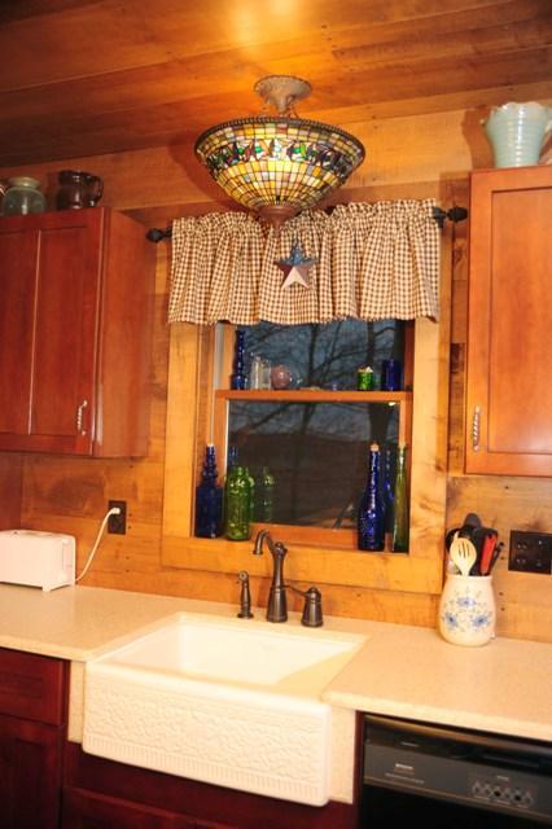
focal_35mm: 32
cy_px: 414
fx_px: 737
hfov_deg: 41.1
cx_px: 276
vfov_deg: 58.7
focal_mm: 32
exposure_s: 1/60
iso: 640
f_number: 3.5
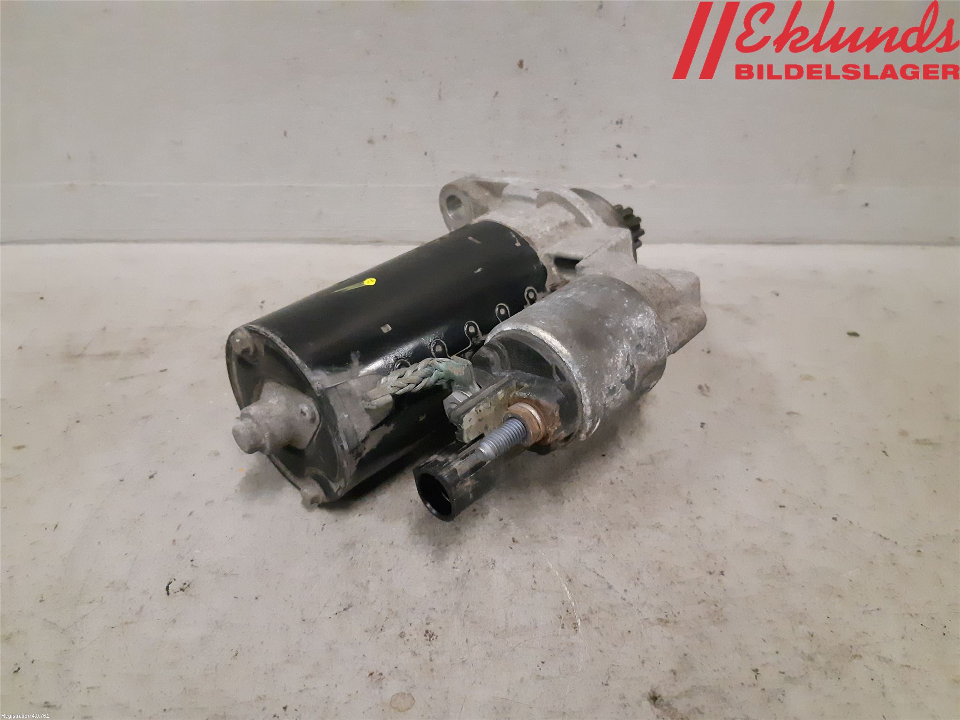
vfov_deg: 53.1
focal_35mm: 26
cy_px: 360
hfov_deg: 67.3
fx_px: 721
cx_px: 480
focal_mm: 3.93
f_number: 1.7
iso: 800
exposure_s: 1/219
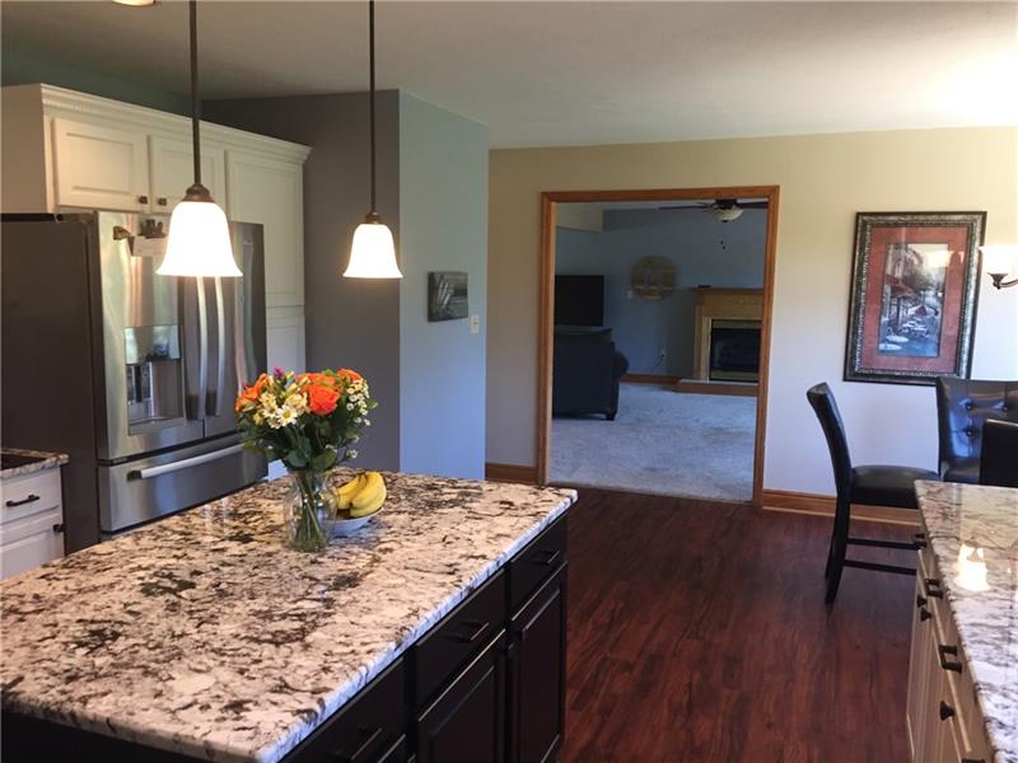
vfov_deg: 48.2
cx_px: 509
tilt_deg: -6.0
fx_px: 853
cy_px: 382
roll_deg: -0.6
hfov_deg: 61.7
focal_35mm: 29
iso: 50
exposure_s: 1/30
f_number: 2.2
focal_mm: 4.15
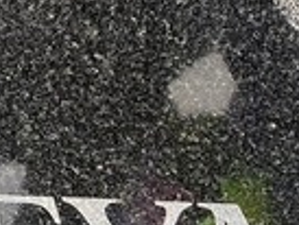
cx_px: 378
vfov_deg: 9.4
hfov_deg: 12.6
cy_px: 374
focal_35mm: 152
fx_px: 1314
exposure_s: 1/122
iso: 50
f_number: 1.8
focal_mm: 4.25
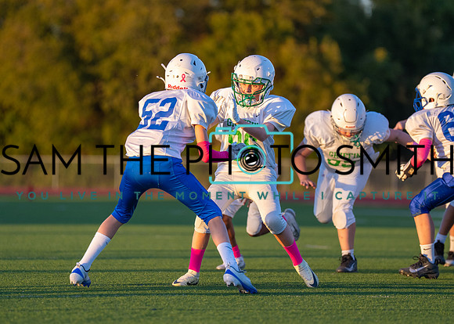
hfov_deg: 7.0
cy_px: 145
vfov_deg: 5.0
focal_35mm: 289
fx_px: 3724
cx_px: 235
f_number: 2.8
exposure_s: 1/2500
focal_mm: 200
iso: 800
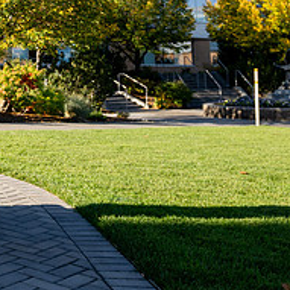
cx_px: -38
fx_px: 607
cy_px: 4
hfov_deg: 24.8
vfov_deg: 25.6
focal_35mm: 64
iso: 125
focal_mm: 24
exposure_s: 1/400
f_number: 4
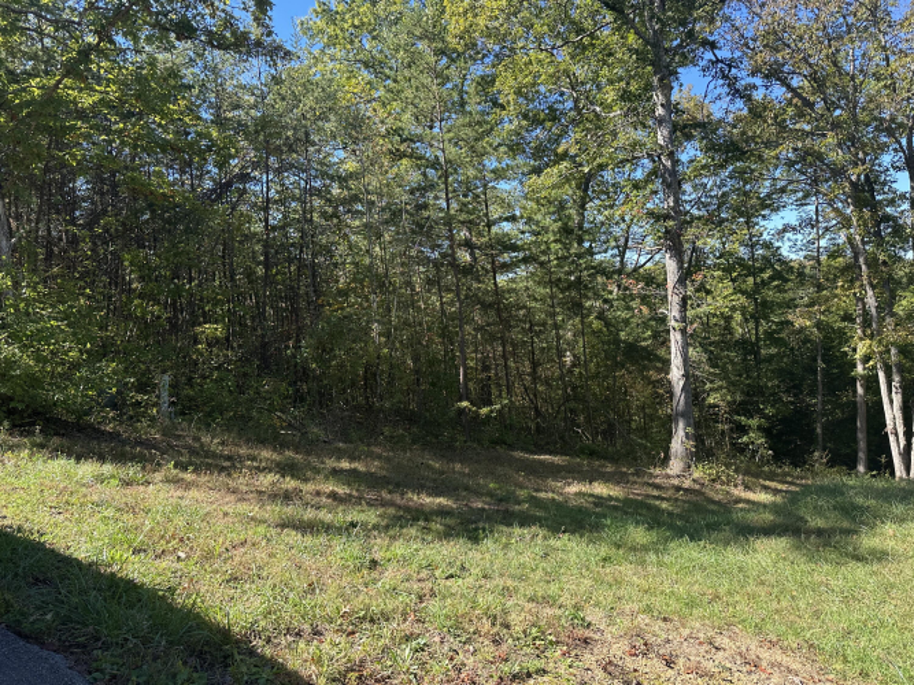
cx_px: 457
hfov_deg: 71.6
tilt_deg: -5.2
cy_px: 342
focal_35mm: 24
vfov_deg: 56.8
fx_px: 634
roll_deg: +3.5
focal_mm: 6.86
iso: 80
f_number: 1.78
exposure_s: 1/773
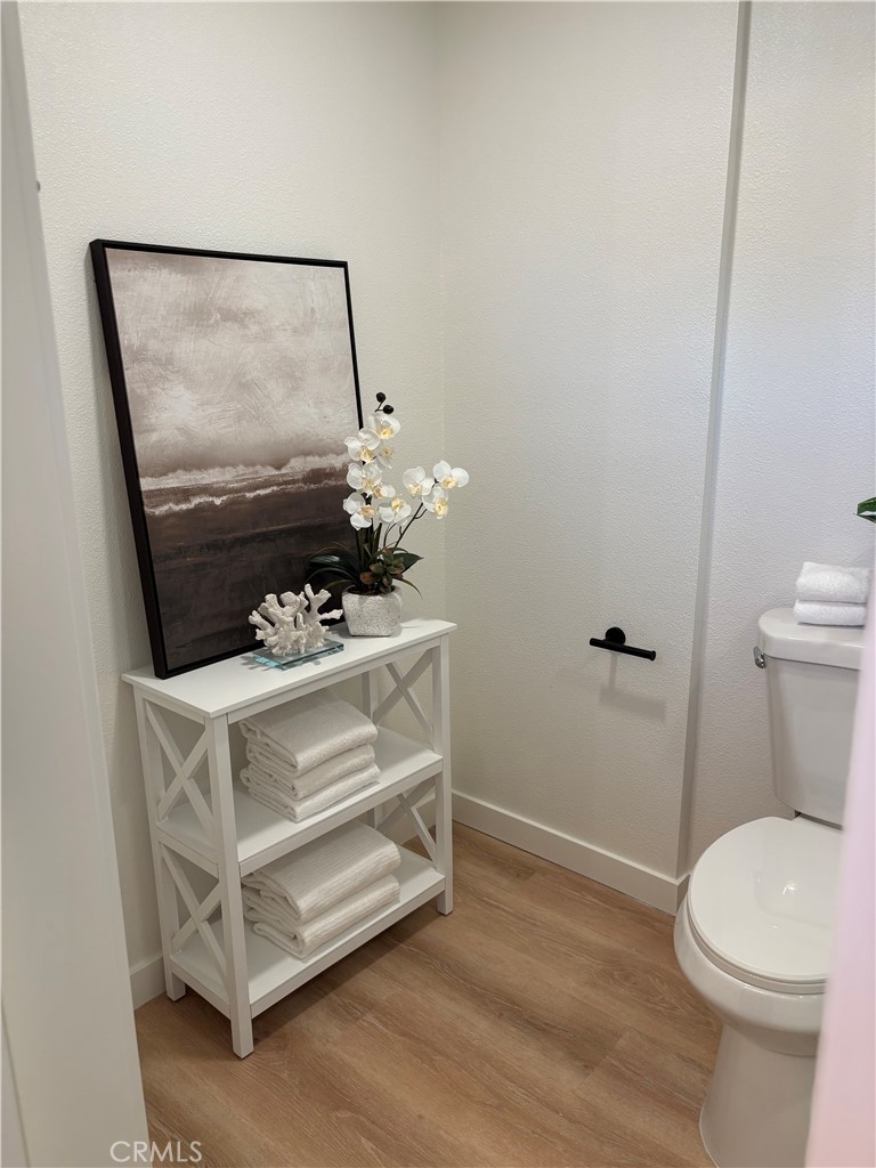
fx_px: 877
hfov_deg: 53.1
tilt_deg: -12.3
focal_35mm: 26
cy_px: 584
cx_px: 438
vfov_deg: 67.3
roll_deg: +0.3
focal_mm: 5.96
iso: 64
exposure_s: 1/120
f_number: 1.6
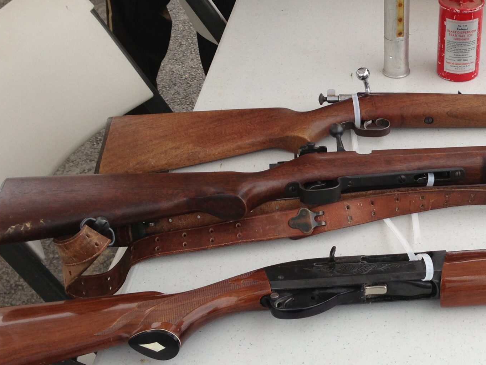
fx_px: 870
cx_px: 383
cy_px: 136
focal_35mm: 62
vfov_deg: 23.6
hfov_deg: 30.5
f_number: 2.4
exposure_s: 1/343
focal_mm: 4.13
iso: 50
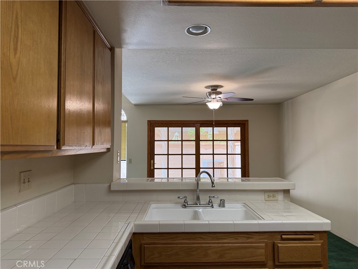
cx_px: 179
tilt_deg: +3.0
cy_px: 134
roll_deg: +0.1
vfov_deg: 56.8
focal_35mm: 24
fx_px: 248
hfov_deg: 71.6
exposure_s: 1/120
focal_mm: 6.76
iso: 200
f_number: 1.78
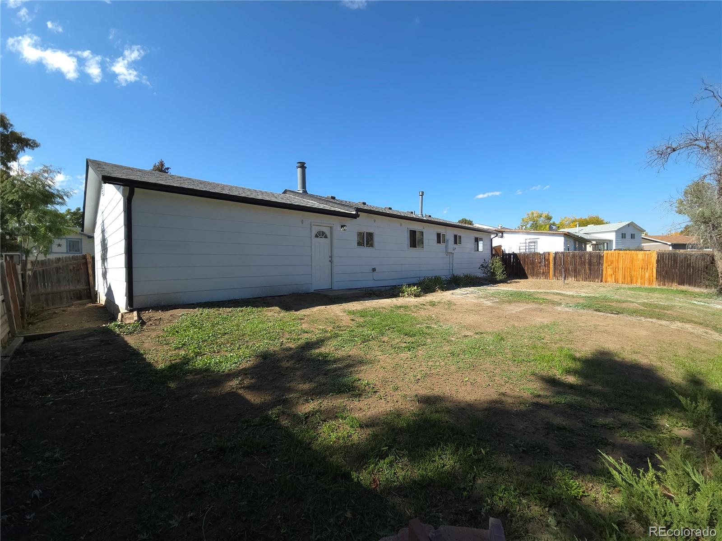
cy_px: 270
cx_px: 361
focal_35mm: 13
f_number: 2.2
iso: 50
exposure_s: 1/804
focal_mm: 2.2
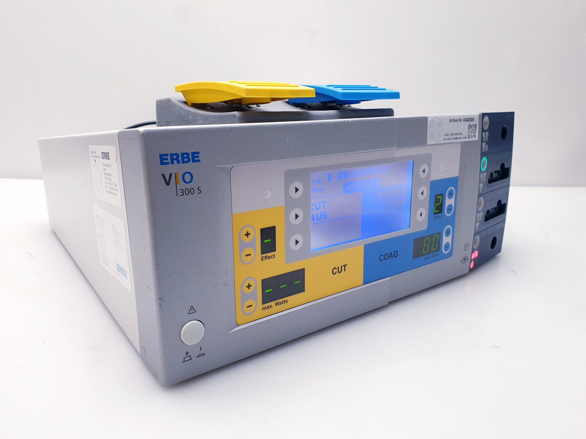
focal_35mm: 26
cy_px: 220
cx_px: 293
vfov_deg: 53.1
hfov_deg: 67.3
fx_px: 440
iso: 100
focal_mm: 4.3
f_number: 2.4
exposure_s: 1/50
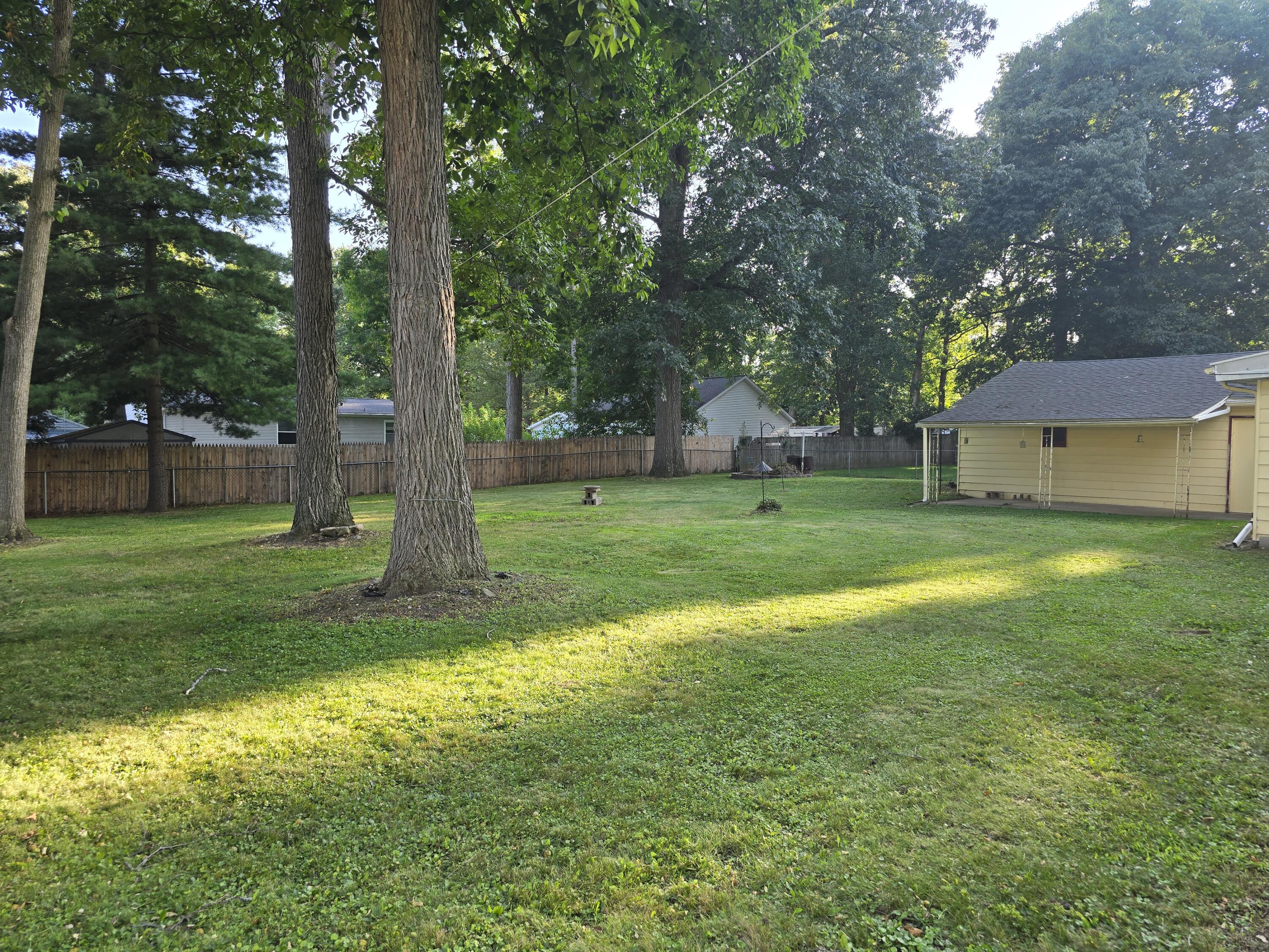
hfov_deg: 73.9
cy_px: 476
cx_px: 634
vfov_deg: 58.9
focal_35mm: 23
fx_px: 843
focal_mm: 6.3
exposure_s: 1/180
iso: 32
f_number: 1.7
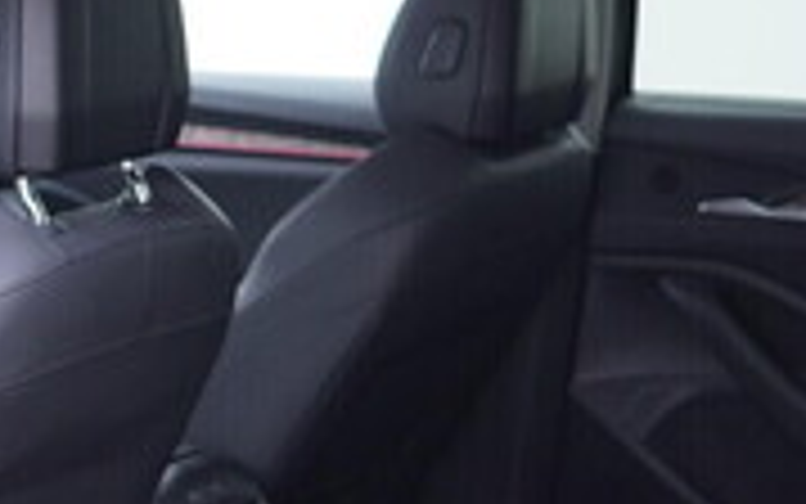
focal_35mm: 113
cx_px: 41
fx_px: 2483
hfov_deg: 18.1
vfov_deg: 11.4
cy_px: 551
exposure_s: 1/40
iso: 320
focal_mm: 24
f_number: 2.8
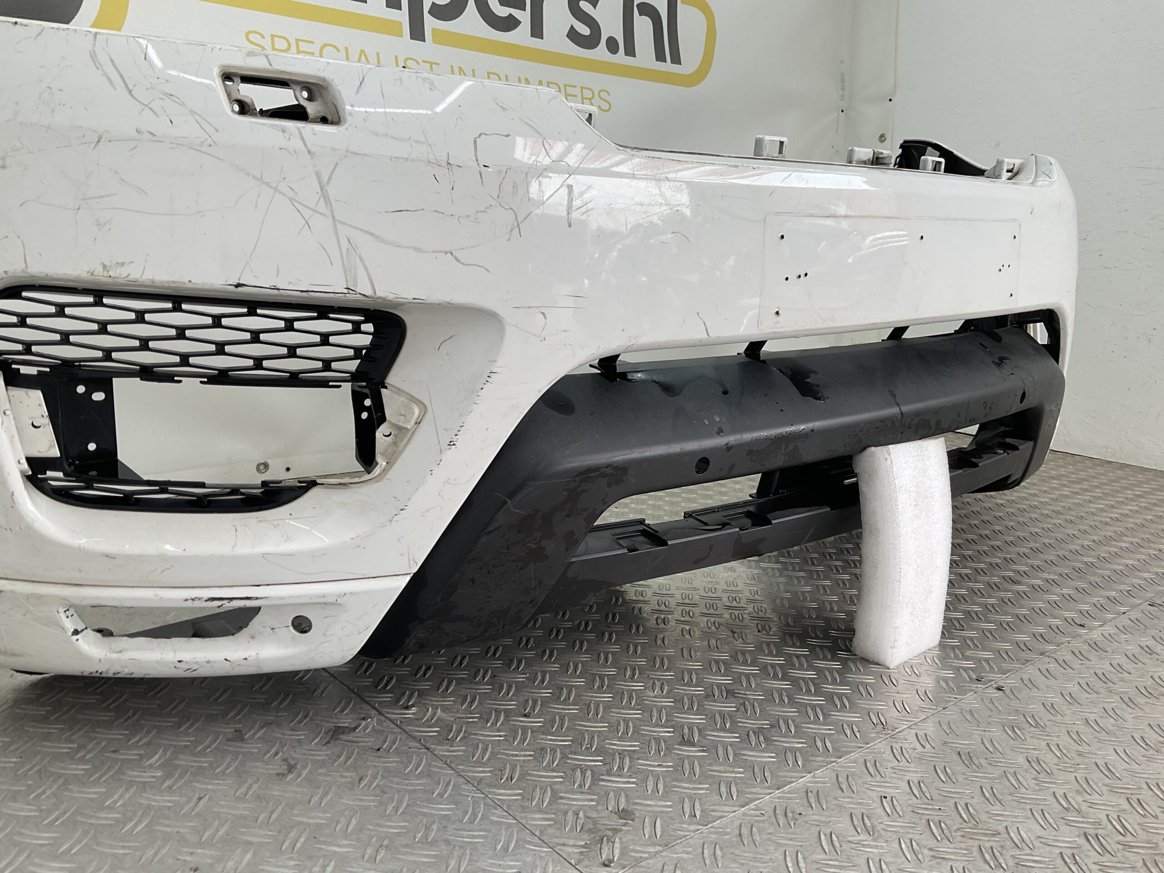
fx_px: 975
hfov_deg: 61.7
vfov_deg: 48.2
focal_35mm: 29
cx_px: 582
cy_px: 436
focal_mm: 3
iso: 16
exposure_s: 1/148
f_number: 1.8
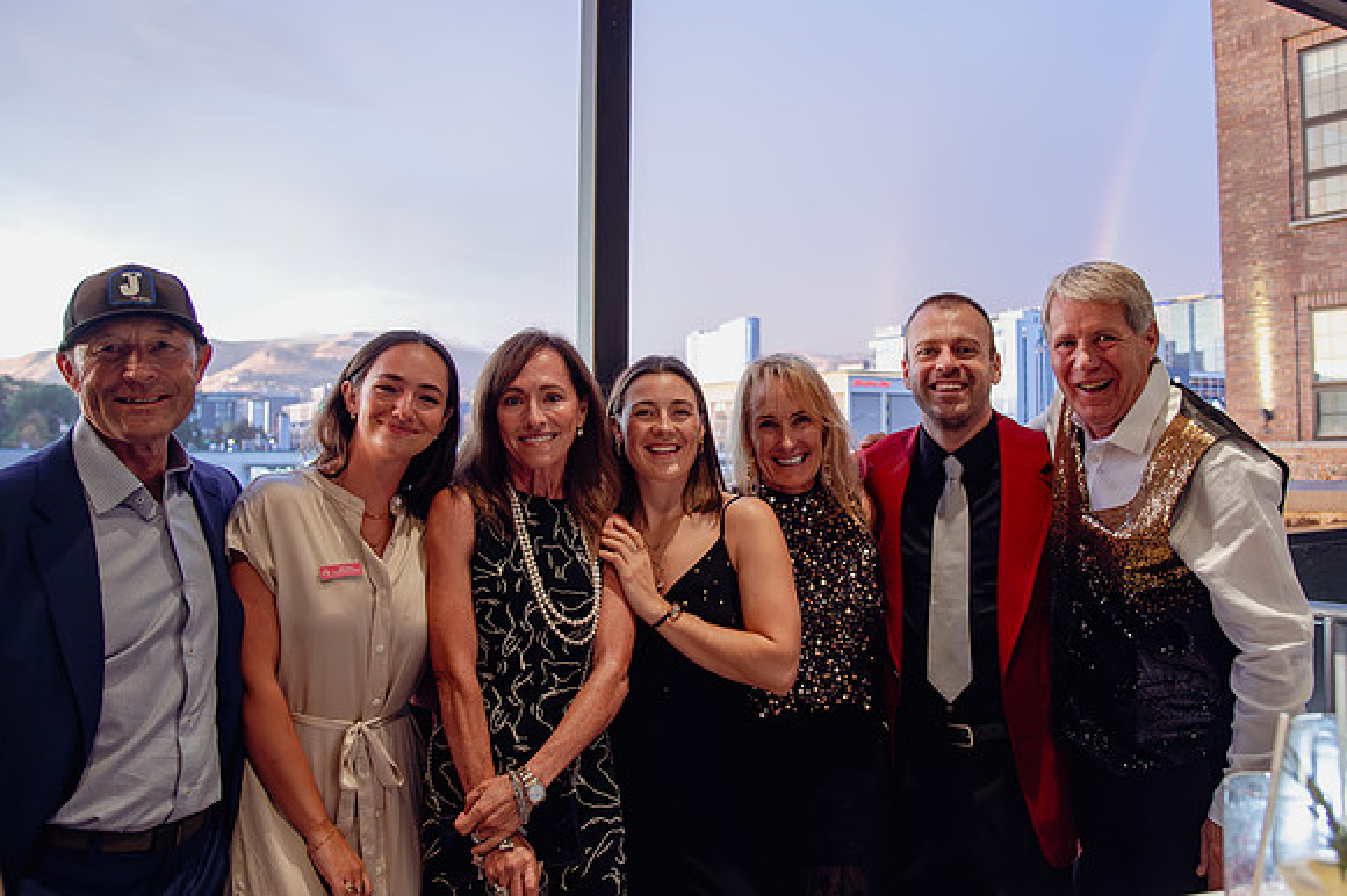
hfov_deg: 60.1
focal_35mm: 31
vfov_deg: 42.1
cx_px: 738
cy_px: 384
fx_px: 1162
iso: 3200
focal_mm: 24
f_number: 4
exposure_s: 1/80
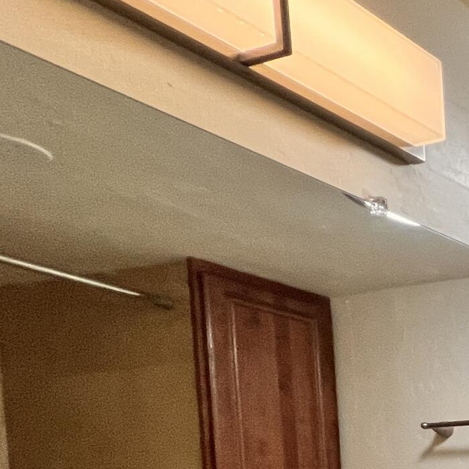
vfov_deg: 28.9
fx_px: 751
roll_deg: +1.6
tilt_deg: -3.2
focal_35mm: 49
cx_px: 906
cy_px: 592
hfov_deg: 20.1
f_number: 1.8
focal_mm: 1.57
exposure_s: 1/60
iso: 160
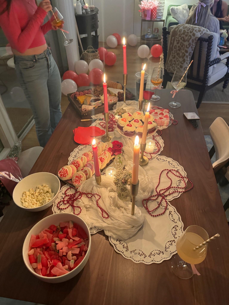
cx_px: 114
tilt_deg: -41.0
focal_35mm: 24
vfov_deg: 71.6
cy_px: 152
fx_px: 212
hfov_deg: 56.8
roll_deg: +1.4
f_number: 1.78
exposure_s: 1/40
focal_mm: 6.86
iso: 640
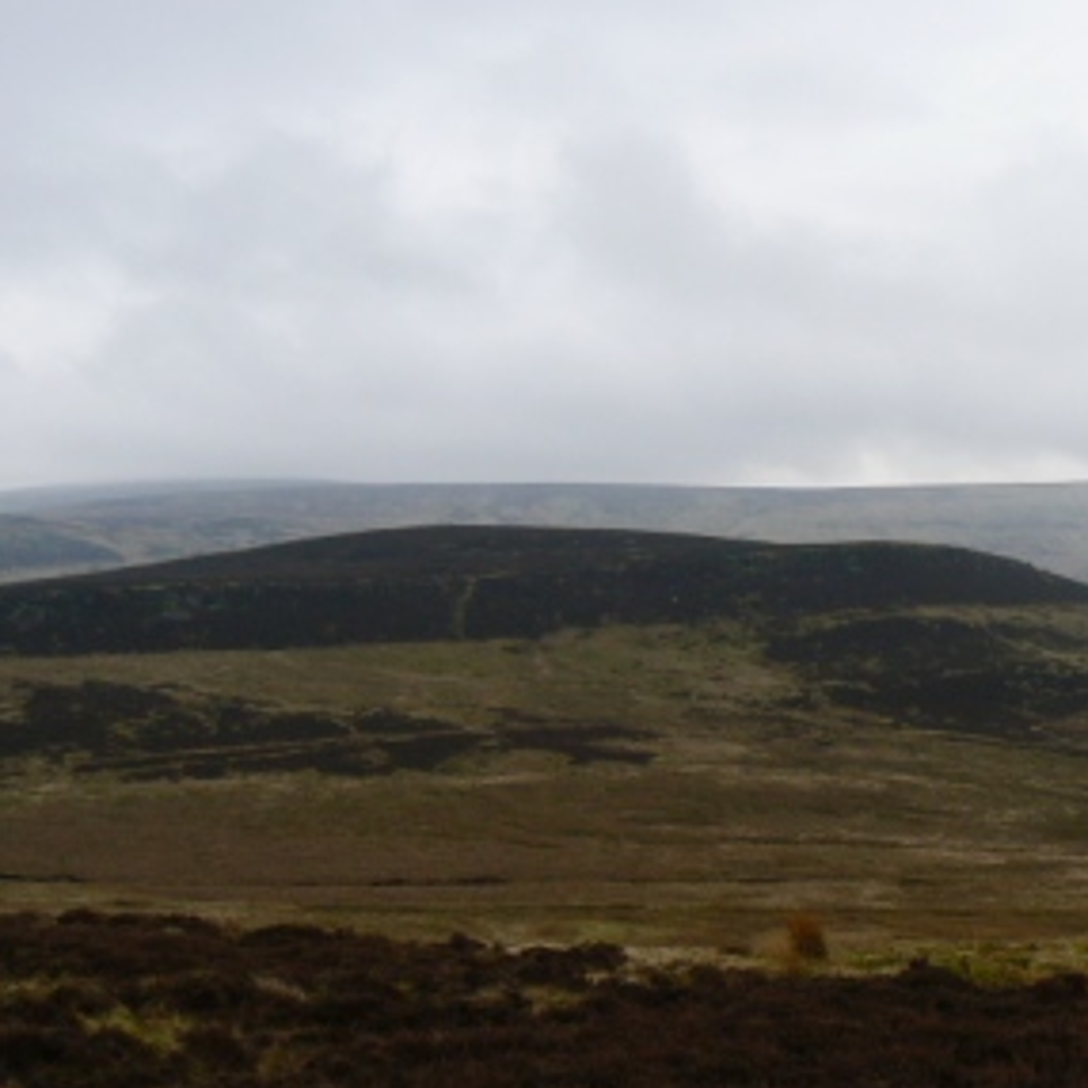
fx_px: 1707
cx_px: 757
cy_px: 578
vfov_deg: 35.3
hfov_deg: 34.9
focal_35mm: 48
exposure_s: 1/200
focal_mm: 6
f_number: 5.6
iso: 80
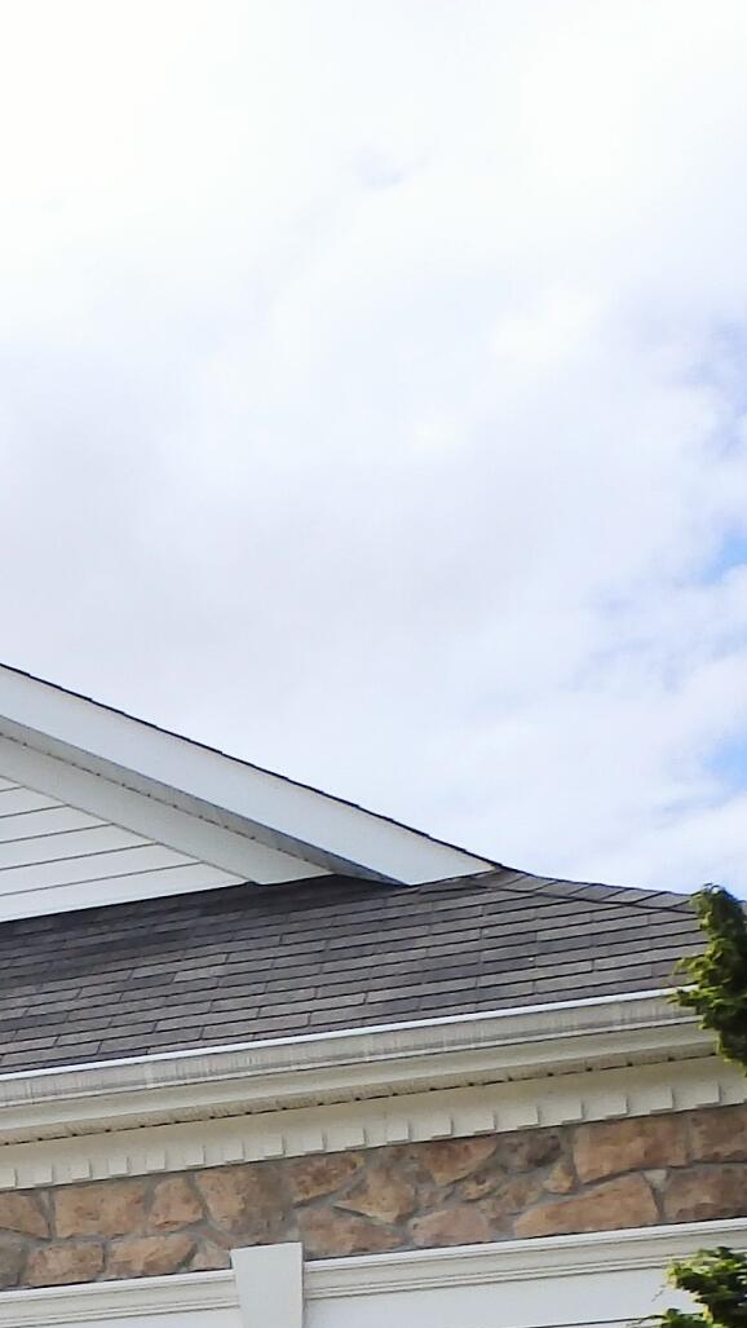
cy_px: 1444
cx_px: -729
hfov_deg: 14.4
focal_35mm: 70
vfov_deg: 27.7
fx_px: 2464
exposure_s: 1/640
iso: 80
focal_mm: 4
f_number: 4.5
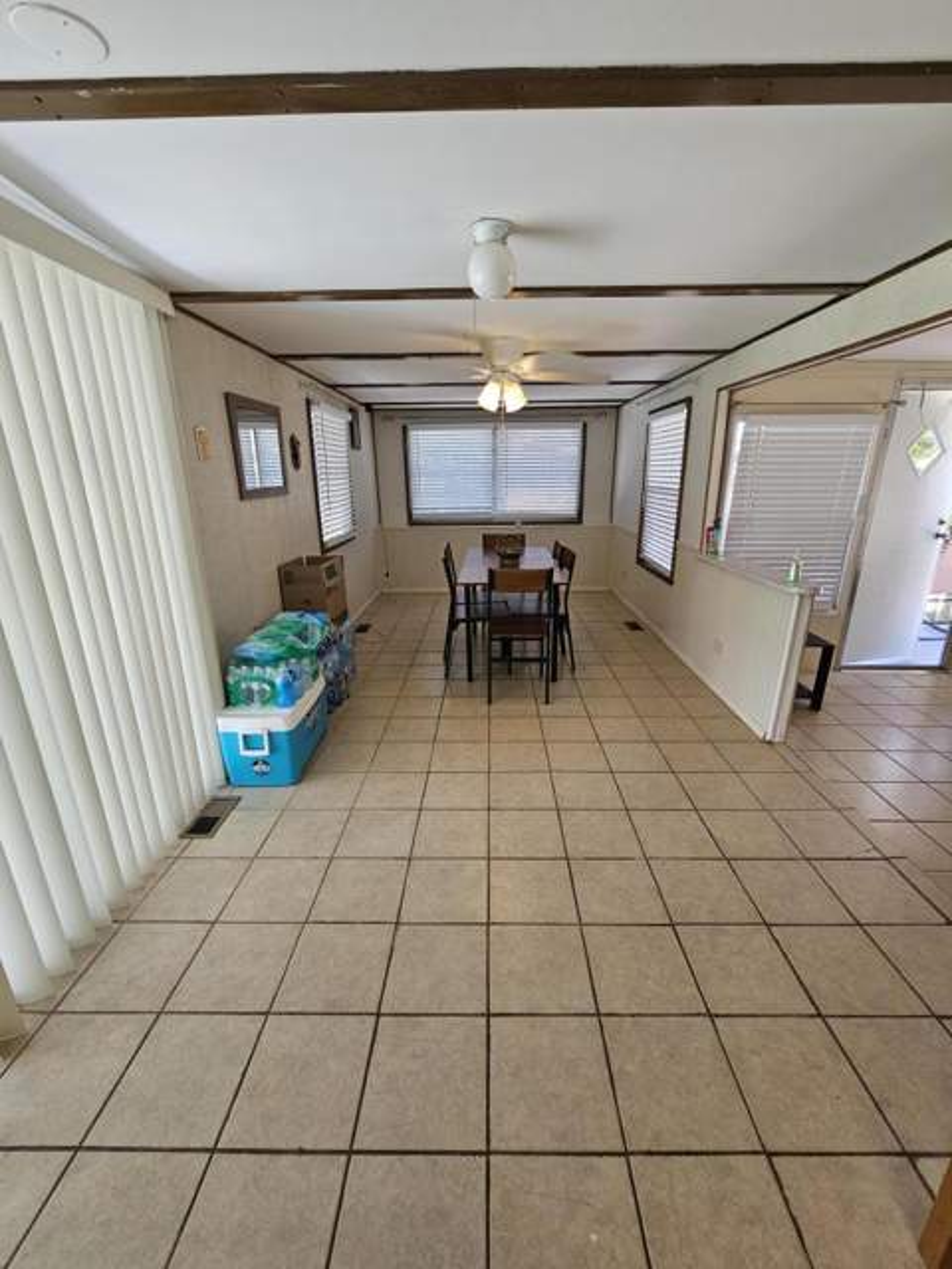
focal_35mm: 13
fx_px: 477
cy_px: 634
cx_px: 476
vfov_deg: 106.2
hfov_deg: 89.9
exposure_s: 1/120
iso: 80
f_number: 2.2
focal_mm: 2.2
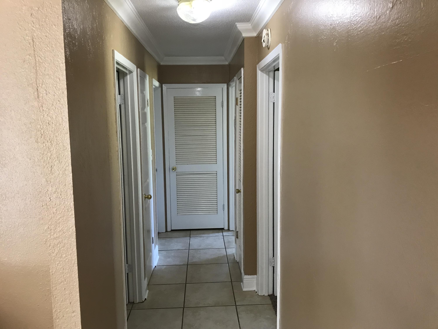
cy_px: 164
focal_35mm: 28
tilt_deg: -7.5
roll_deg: +0.9
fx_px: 354
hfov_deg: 63.4
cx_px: 219
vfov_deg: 49.7
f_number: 1.8
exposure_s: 1/15
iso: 50
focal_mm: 3.99
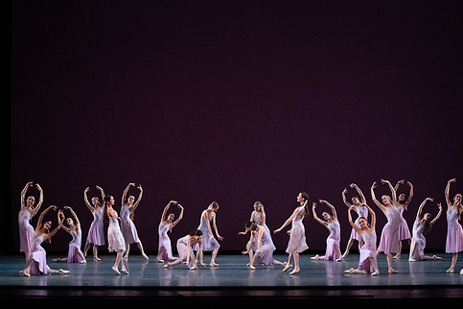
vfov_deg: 16.3
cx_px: 259
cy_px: 173
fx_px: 1080
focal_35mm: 84
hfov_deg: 24.2
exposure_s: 1/400
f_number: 9
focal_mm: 70
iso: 12800
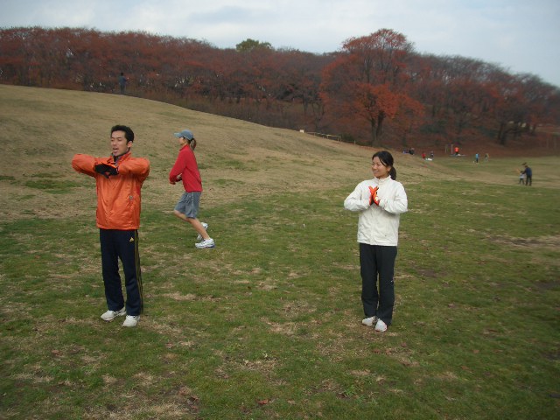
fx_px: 566
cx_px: 280
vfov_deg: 40.7
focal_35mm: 35
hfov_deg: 52.6
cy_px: 210
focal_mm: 5.8
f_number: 2.6
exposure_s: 1/800
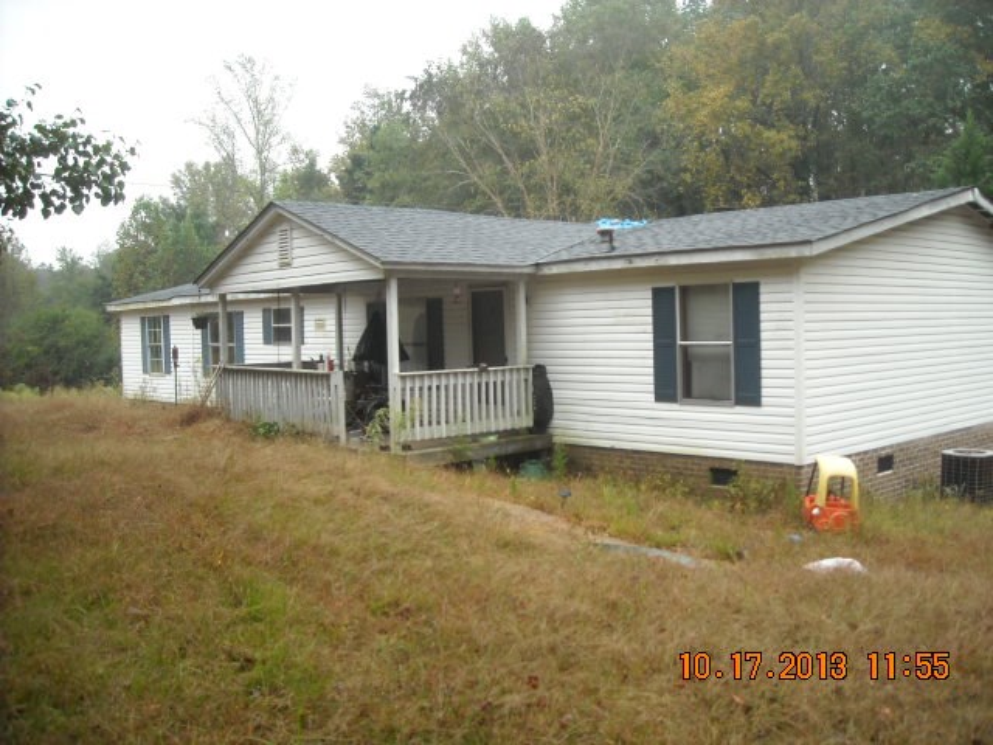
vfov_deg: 40.7
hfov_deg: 52.6
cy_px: 372
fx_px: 1004
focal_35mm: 35
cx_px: 496
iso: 73
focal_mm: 5.7
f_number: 2.8
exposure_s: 1/60
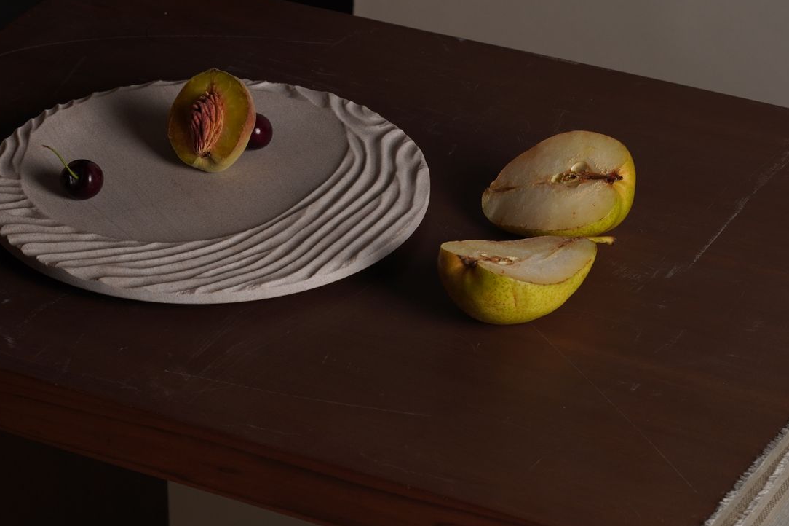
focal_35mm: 151
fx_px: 3299
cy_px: 258
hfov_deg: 13.6
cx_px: 350
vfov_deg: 9.1
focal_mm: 85
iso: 320
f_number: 11
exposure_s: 1/13
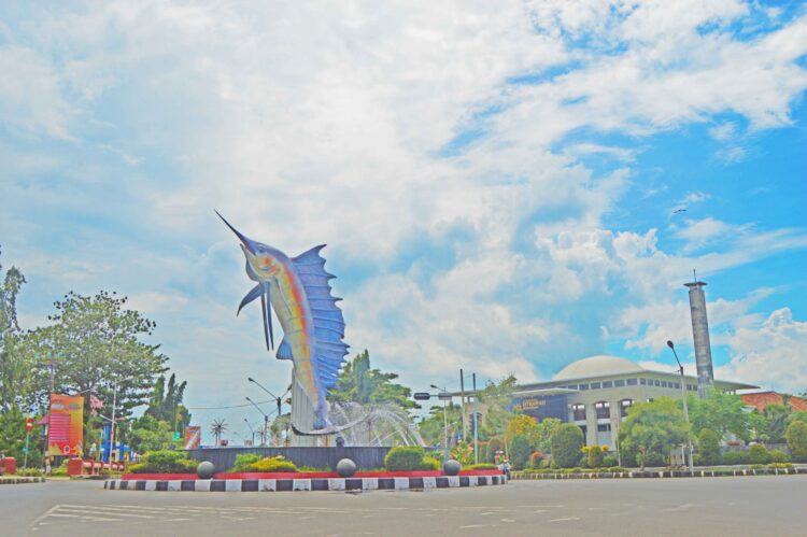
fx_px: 773
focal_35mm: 34
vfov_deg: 38.3
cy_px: 268
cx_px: 404
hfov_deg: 55.1
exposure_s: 1/400
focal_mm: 23
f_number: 10
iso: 100
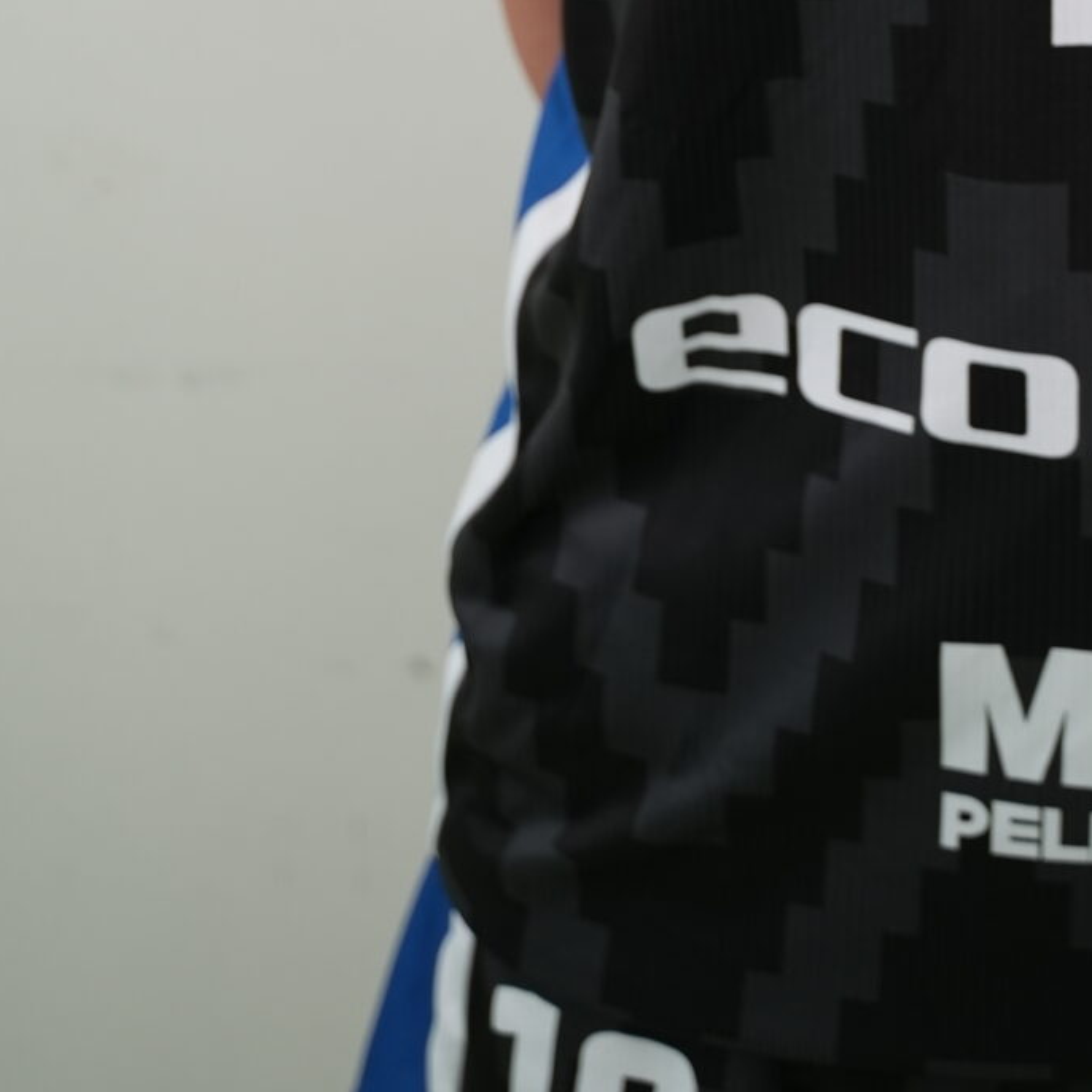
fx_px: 3284
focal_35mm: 92
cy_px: -704
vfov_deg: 16.6
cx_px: 1096
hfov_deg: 18.4
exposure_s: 1/125
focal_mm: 29
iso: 200
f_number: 2.8
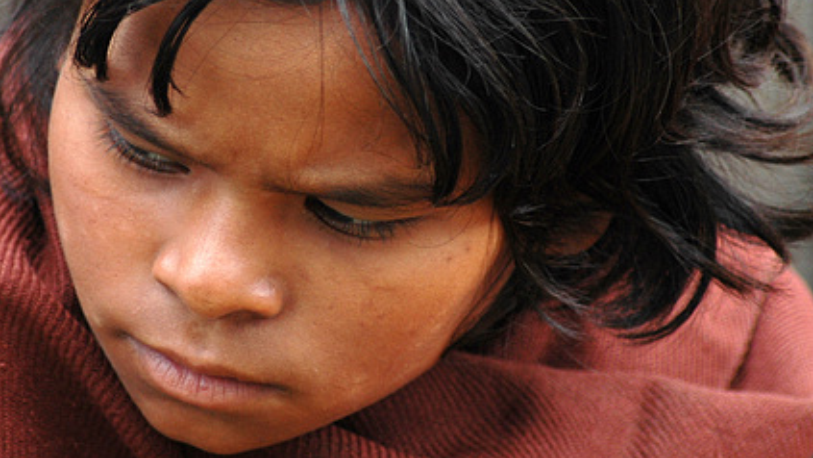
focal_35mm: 351
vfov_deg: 3.5
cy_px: 161
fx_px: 7564
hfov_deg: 6.2
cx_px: 281
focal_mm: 135
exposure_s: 1/200
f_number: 5
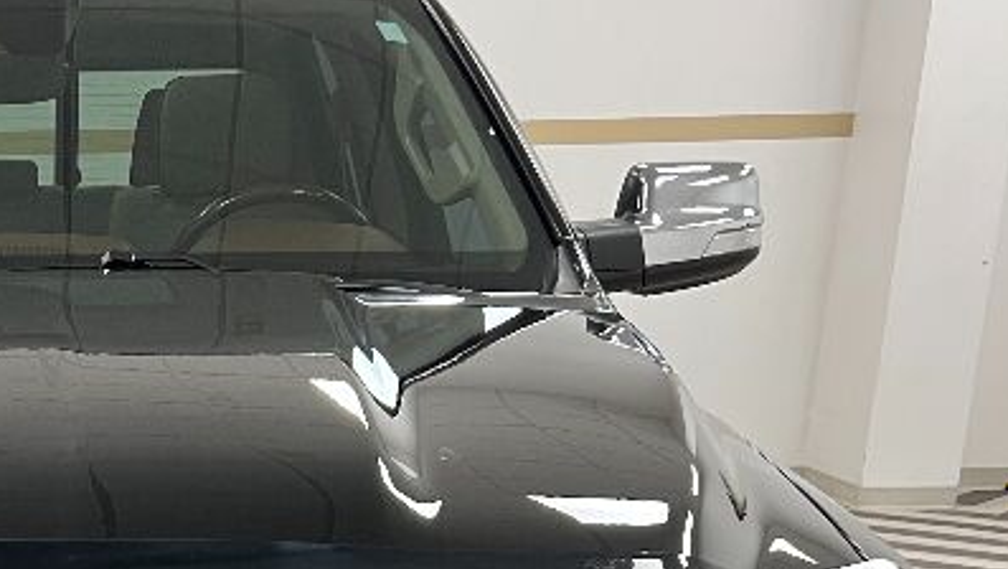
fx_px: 1953
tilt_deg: -19.9
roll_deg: +1.4
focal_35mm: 73
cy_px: 874
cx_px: -53
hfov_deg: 27.0
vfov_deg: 15.2
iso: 100
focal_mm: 5.7
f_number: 1.5
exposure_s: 1/60
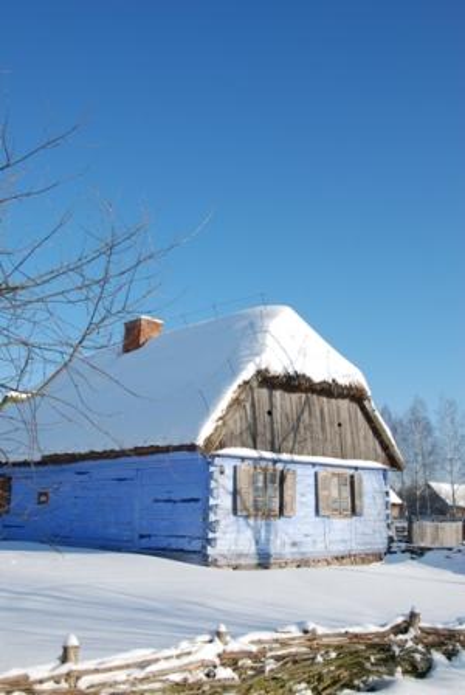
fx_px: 695
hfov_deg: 37.0
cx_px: 232
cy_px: 348
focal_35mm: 36
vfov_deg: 53.1
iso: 100
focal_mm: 24
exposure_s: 1/250
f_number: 8
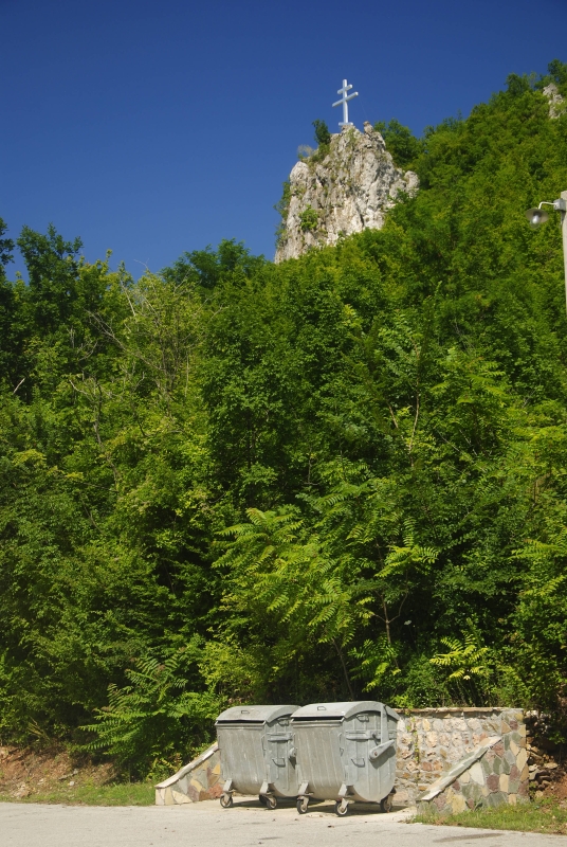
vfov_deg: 33.4
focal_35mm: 60
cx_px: 284
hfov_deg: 22.7
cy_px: 424
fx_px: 1413
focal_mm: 40
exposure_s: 1/200
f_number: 6.3
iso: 100
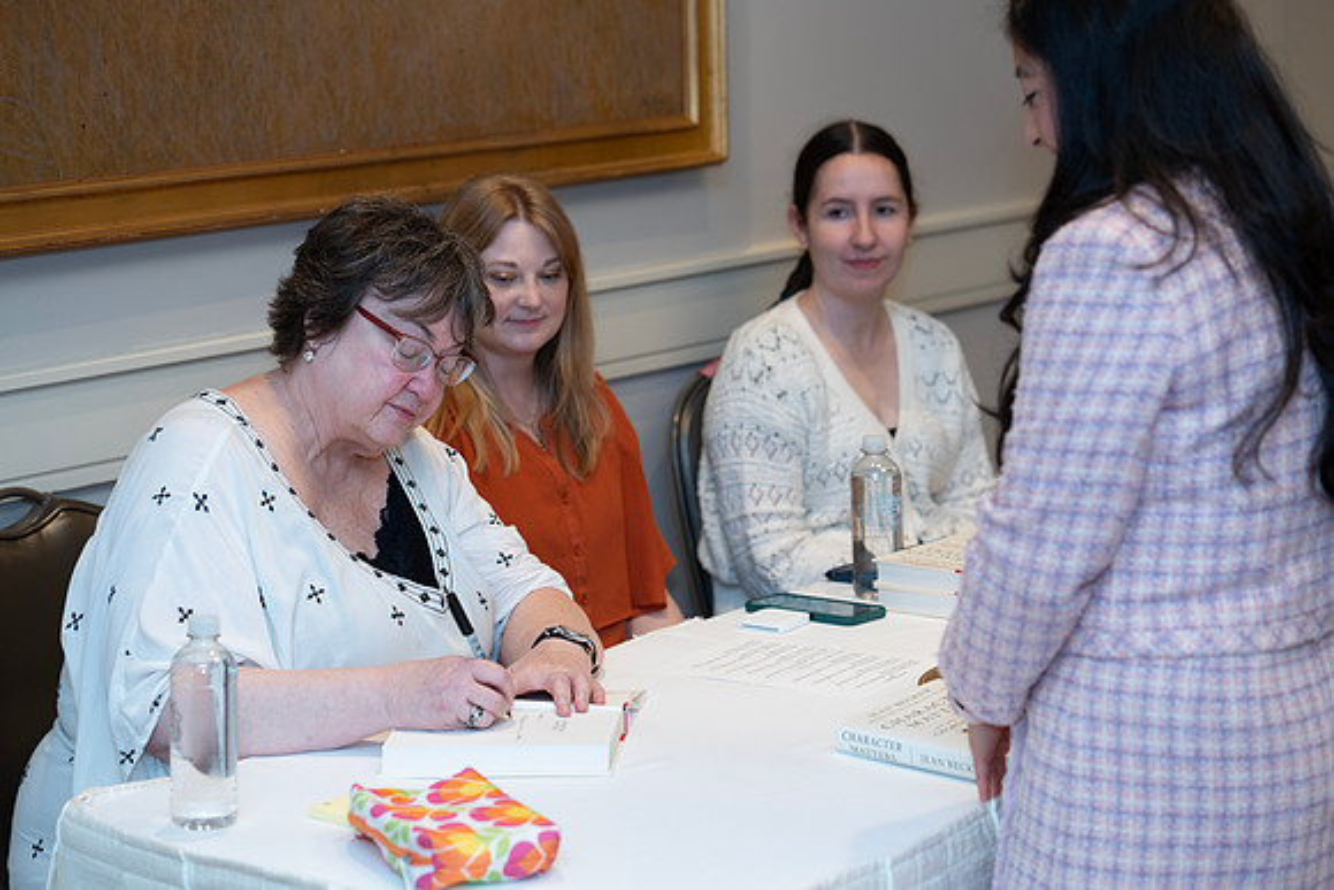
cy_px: 445
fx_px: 3150
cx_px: 667
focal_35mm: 85
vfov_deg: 16.1
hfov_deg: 23.9
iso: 500
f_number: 3.2
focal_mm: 85
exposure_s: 1/160
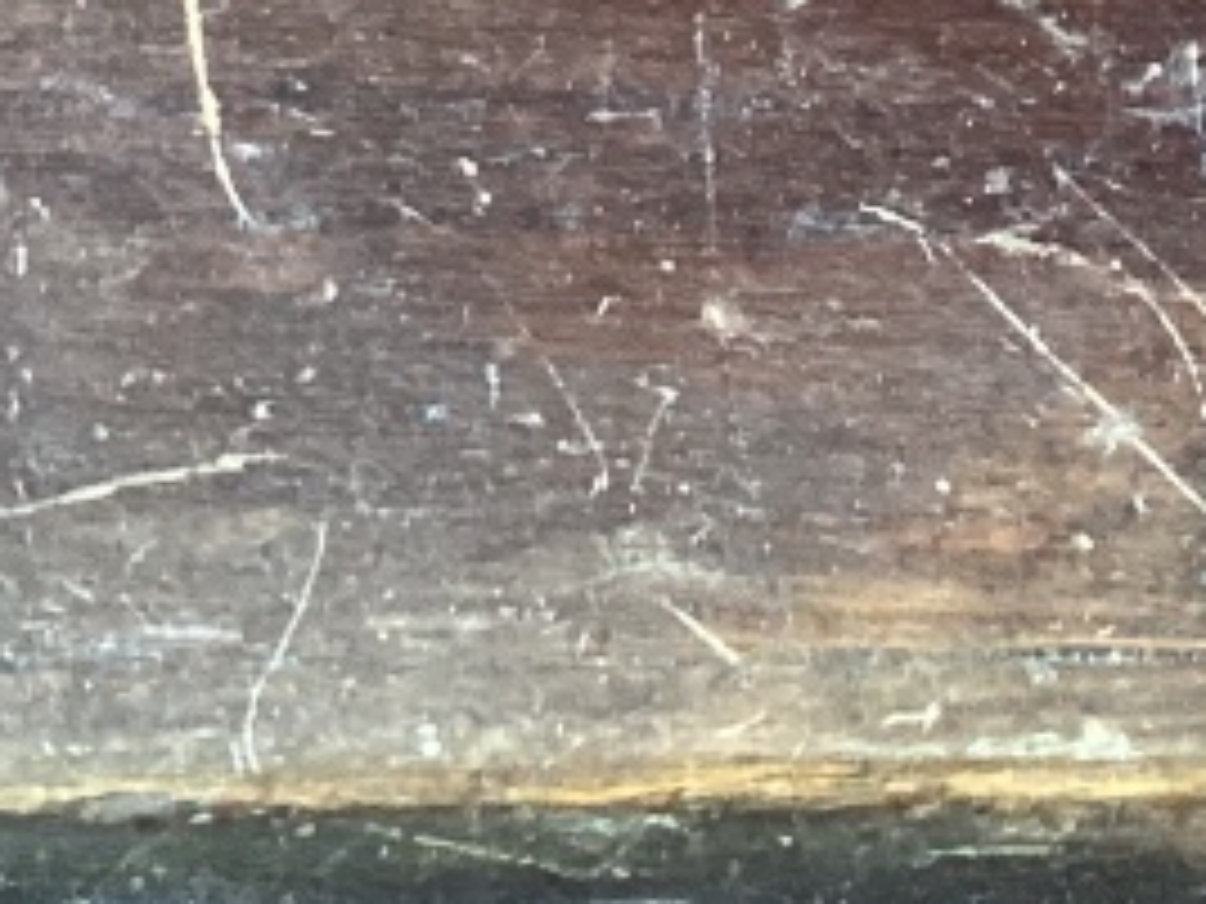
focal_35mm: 139
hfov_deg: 14.2
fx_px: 4843
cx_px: 356
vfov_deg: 10.7
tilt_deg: -53.9
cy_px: 306
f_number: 2.4
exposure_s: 1/50
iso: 320
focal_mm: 3.3
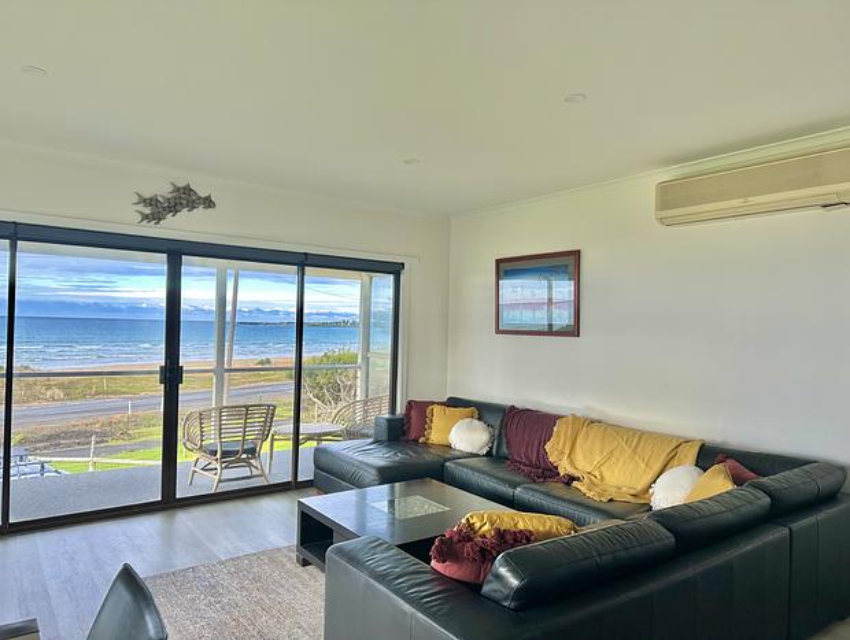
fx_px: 590
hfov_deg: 71.5
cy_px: 320
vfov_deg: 56.9
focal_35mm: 24
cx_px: 425
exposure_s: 1/312
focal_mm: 6.86
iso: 80
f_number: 1.78
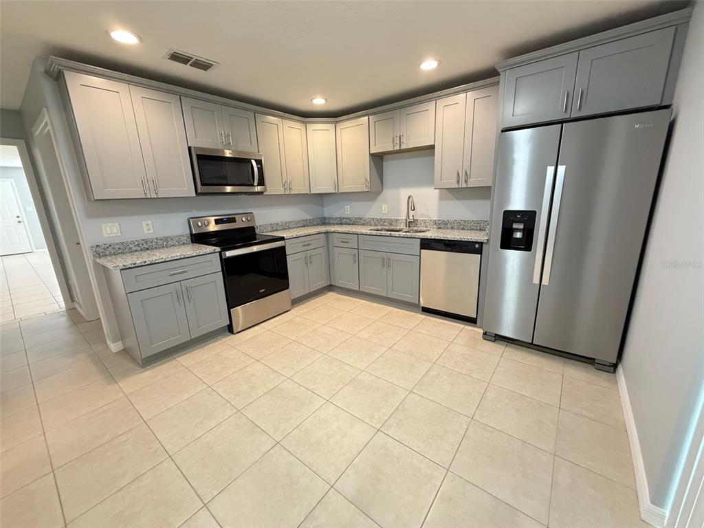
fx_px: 285
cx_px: 352
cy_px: 264
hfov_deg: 102.1
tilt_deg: -13.8
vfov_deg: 85.7
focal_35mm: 14
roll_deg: +2.3
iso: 640
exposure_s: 1/60
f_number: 2.2
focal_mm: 2.22
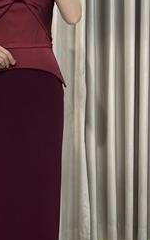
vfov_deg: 18.4
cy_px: 88
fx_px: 739
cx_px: 14
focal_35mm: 113
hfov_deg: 11.5
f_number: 1.78
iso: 64
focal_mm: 6.86
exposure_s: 1/151
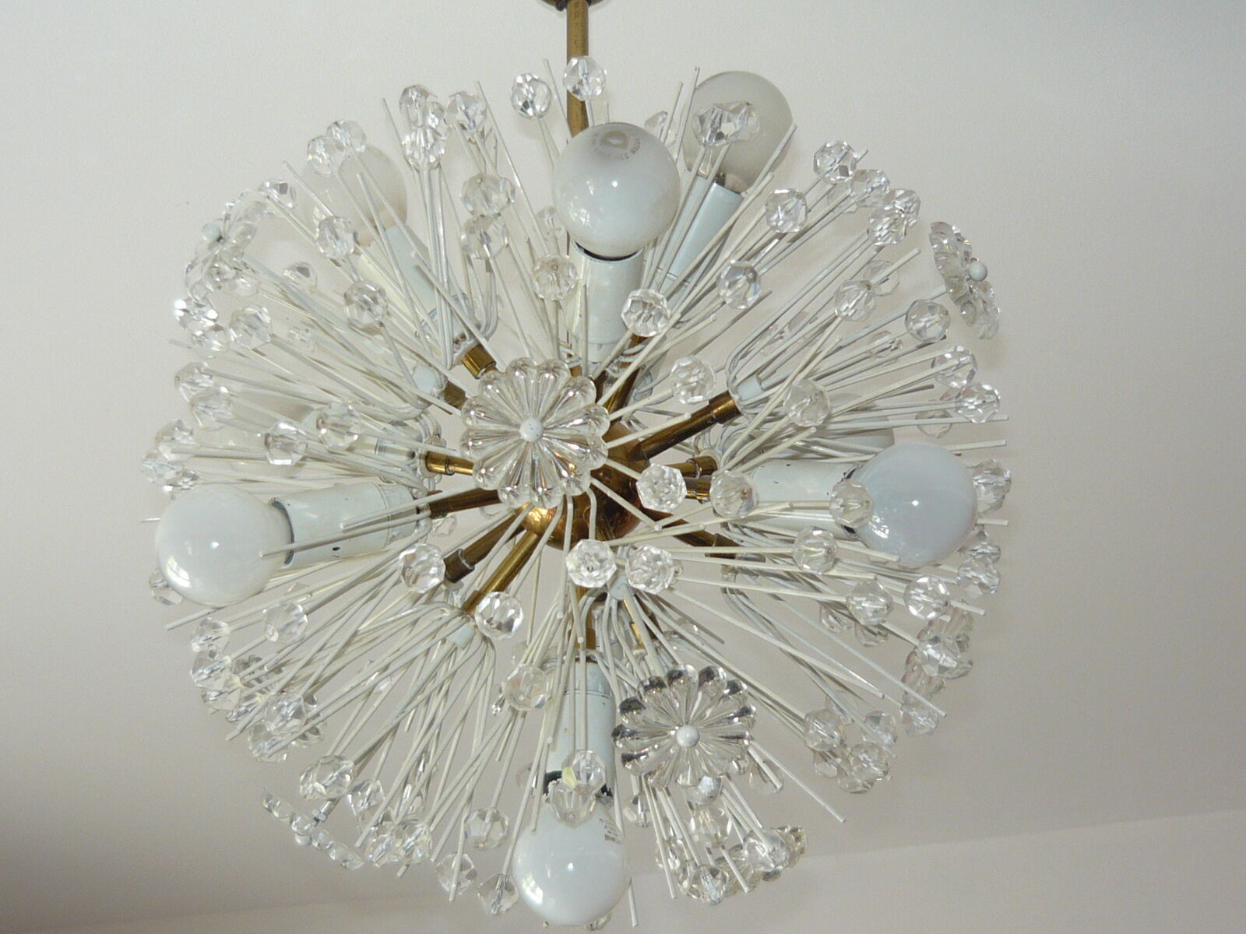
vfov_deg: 24.0
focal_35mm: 61
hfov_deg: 31.7
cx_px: 623
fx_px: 2196
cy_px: 467
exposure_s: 1/40
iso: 100
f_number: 2.9
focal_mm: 6.3
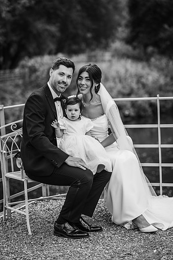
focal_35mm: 85
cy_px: 130
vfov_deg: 23.9
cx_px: 86
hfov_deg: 16.0
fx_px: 614
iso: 100
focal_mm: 85
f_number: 2.2
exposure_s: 1/1000
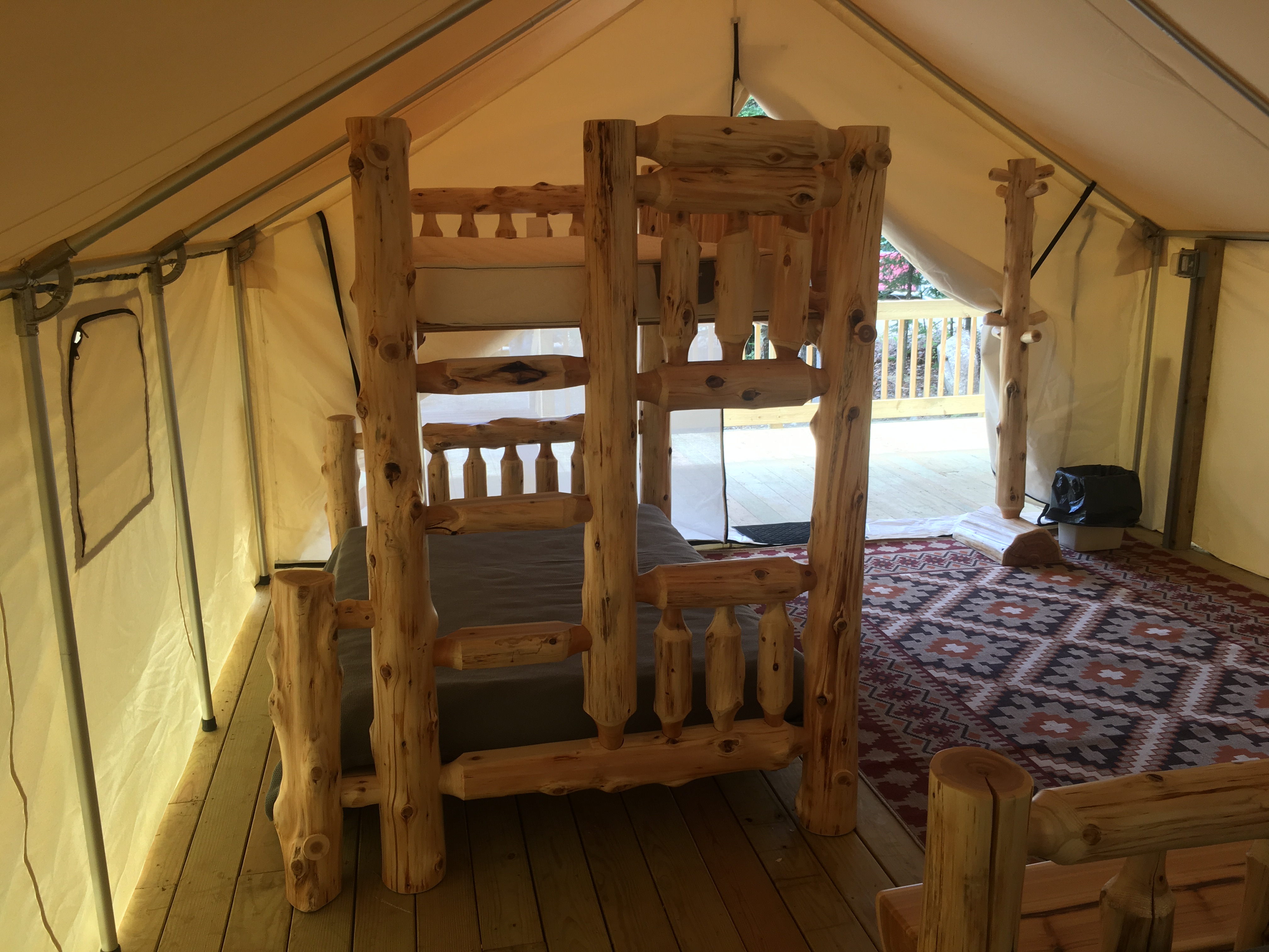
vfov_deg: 48.2
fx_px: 1063
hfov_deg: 61.7
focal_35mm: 29
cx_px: 634
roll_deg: +0.0
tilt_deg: -13.4
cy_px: 476
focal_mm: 4.15
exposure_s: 1/40
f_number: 2.2
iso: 25
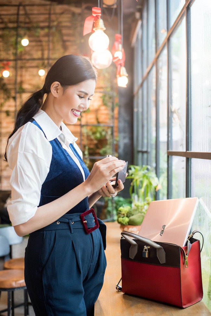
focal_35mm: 50
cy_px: 158
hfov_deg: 27.0
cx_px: 106
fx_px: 439
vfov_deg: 39.6
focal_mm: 50
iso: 2000
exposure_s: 1/250
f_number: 2.8
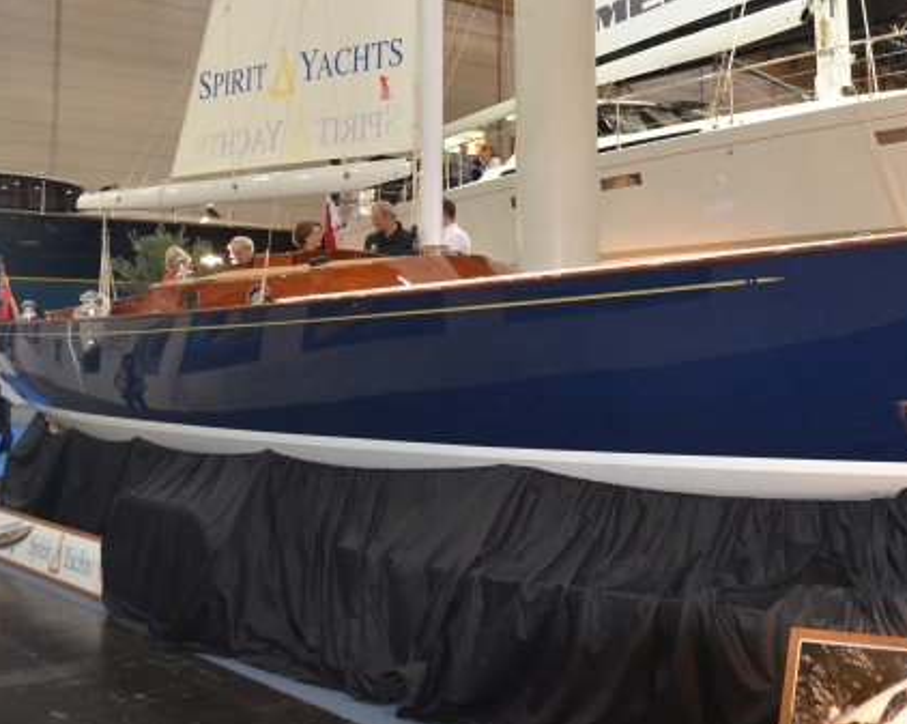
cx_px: 625
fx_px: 1127
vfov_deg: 35.3
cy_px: 241
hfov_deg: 43.1
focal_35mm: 42
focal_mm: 18
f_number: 3.5
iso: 500
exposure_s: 1/60
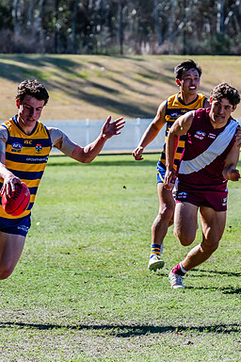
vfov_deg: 6.1
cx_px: 90
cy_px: 184
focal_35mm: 338
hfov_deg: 4.1
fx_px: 3394
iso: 800
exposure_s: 1/1600
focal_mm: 210
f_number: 8
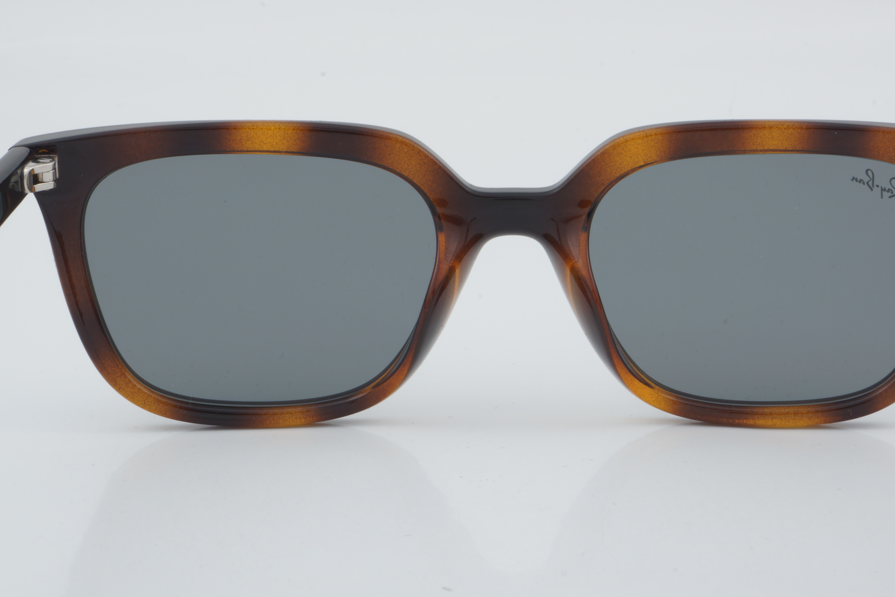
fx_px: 2376
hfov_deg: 21.3
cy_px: 269
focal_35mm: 96
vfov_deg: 14.3
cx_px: 513
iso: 100
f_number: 29
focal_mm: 55
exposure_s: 1/4
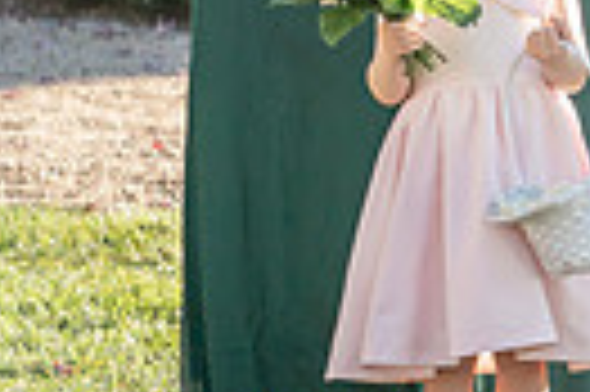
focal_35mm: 438
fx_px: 7169
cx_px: 1312
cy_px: -113
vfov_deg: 3.1
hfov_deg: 4.6
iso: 100
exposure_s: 1/500
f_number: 4
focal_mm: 87
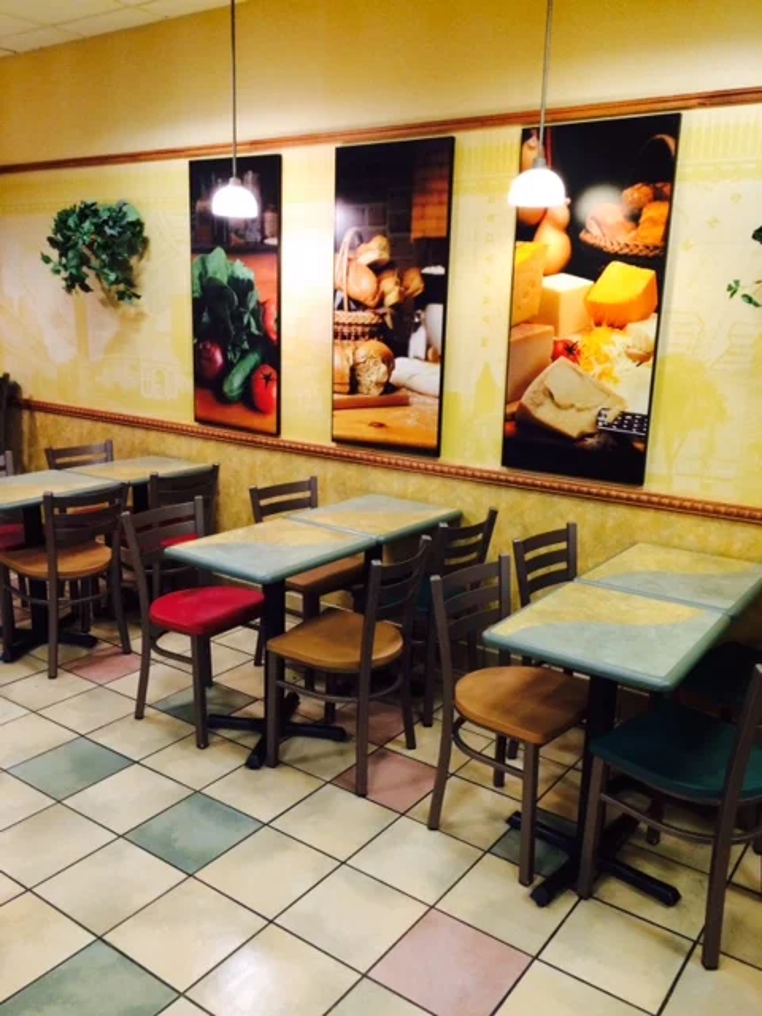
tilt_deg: -14.3
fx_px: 851
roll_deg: -0.4
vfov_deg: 61.7
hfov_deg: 48.2
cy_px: 508
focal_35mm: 29
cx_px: 381
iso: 160
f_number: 2.2
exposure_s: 1/30
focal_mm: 4.15
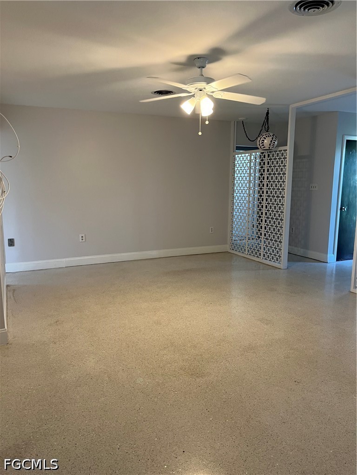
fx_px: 358
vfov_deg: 67.3
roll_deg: -1.0
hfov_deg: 53.1
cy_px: 238
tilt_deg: -7.7
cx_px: 178
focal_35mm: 26
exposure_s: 1/60
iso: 100
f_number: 1.6
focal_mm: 5.1
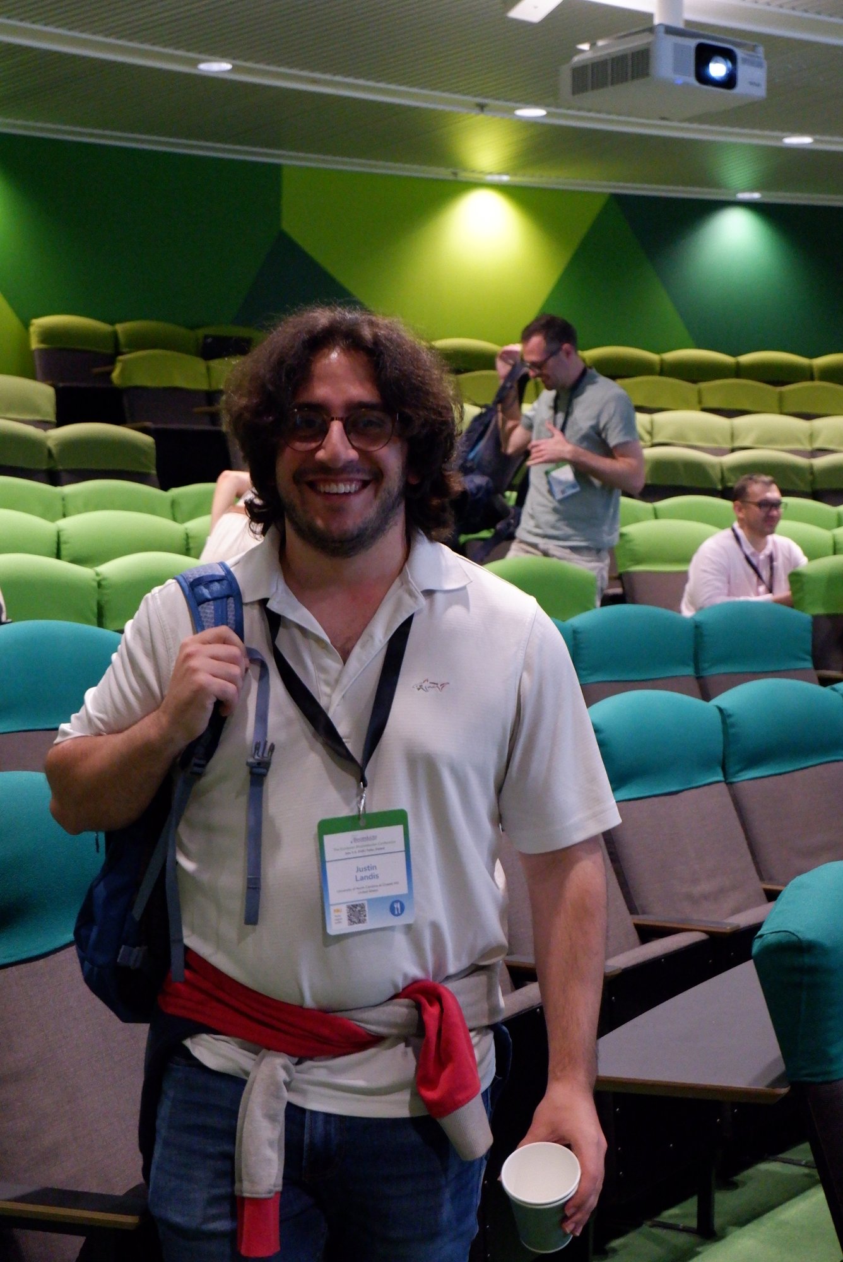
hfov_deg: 23.0
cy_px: 631
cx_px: 422
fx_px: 2069
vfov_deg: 33.9
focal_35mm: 59
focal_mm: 39.6
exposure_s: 1/180
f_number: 5.6
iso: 6400
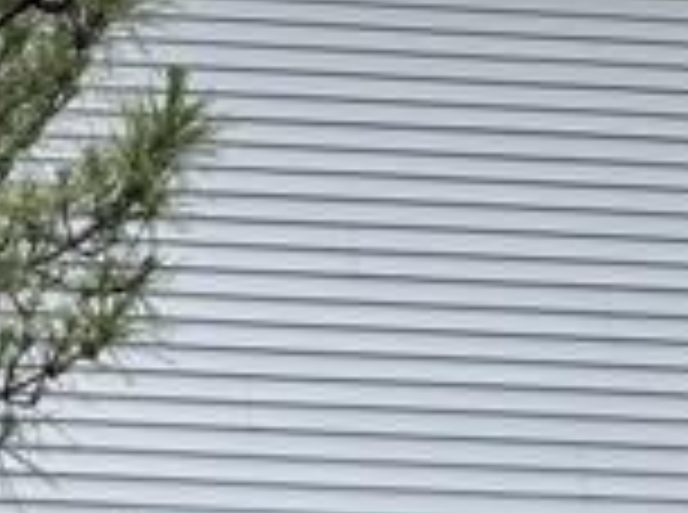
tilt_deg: +16.5
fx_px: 2161
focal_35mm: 109
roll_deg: -1.9
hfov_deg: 17.2
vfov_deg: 13.3
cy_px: 508
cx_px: -144
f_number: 1.6
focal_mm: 4.2
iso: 32
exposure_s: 1/1553
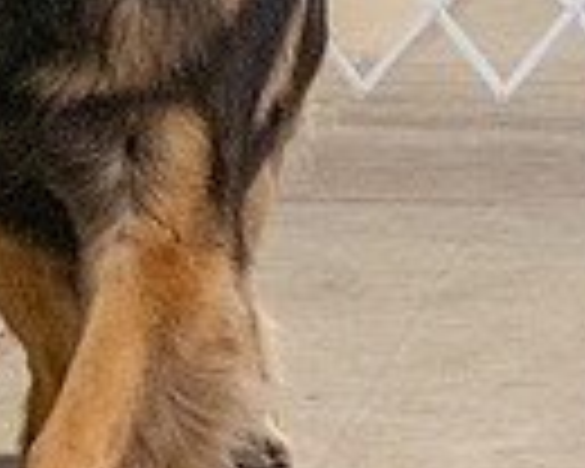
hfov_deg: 5.0
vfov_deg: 4.0
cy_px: -290
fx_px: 6700
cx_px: 314
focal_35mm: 387
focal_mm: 70
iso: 6400
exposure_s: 1/320
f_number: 5.6
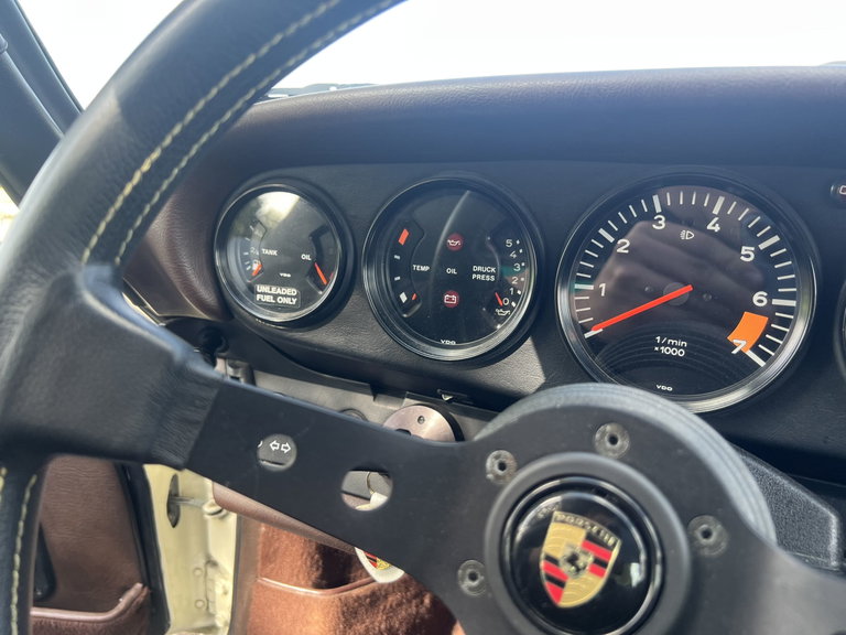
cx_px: 423
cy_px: 318
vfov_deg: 53.1
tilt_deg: -13.8
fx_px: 635
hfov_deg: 67.3
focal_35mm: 26
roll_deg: -3.4
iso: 50
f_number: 1.5
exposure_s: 1/121
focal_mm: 5.7
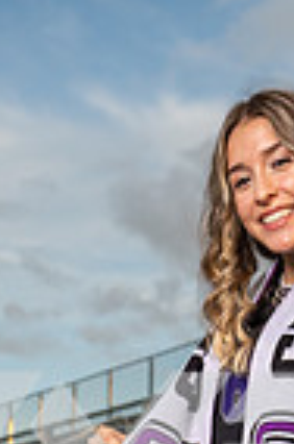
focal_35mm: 108
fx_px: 1329
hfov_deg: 12.6
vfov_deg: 16.9
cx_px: 194
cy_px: 691
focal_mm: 34
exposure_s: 1/400
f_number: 5
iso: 320
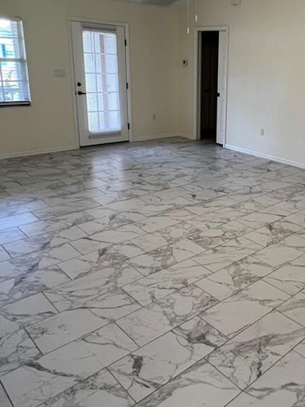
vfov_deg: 59.6
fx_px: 352
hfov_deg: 43.9
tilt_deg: -15.4
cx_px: 256
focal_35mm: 30
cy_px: 167
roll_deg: -2.3
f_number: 1.8
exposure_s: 1/120
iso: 160
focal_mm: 1.57
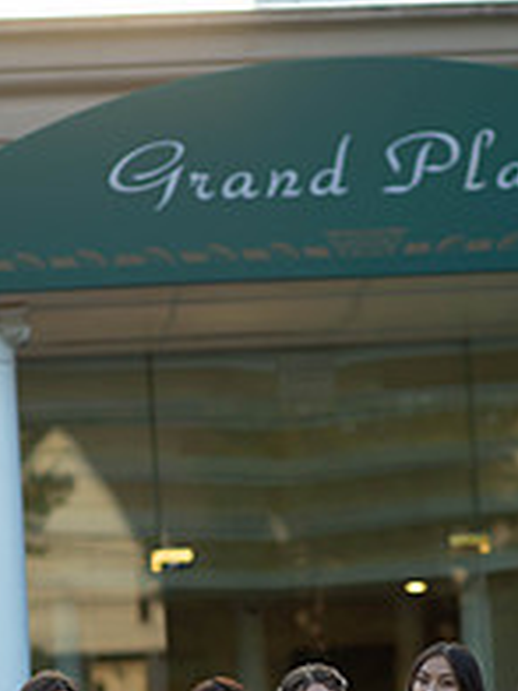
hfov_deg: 7.9
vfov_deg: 10.5
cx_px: 319
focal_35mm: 187
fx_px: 3731
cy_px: 642
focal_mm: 85
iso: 250
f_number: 2
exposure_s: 1/1000
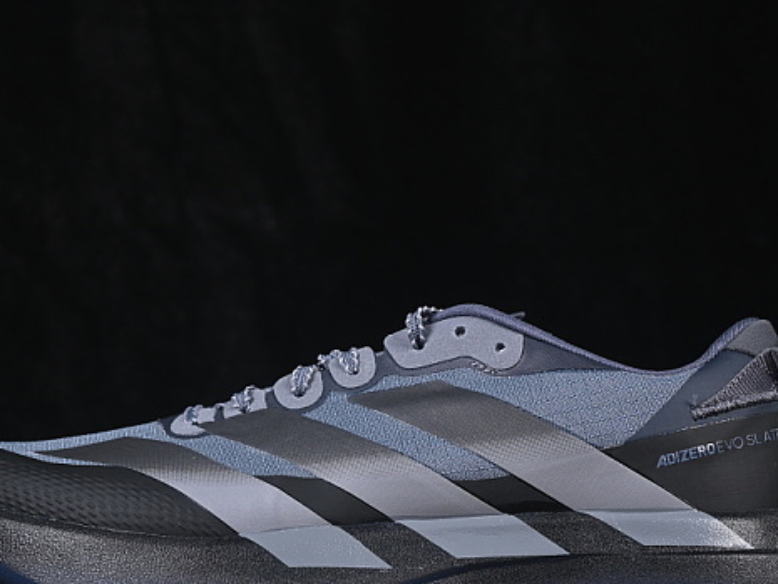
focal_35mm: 124
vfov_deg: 11.9
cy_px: 399
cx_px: 398
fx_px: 2788
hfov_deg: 15.9
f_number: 7.1
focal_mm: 50
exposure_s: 1/60
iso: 160
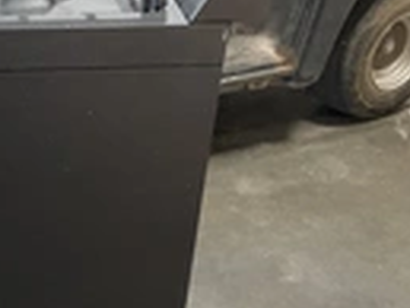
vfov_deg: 16.3
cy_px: 267
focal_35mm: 90
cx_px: -83
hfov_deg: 20.4
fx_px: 1067
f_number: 1.8
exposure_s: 1/30
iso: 400
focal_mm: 3
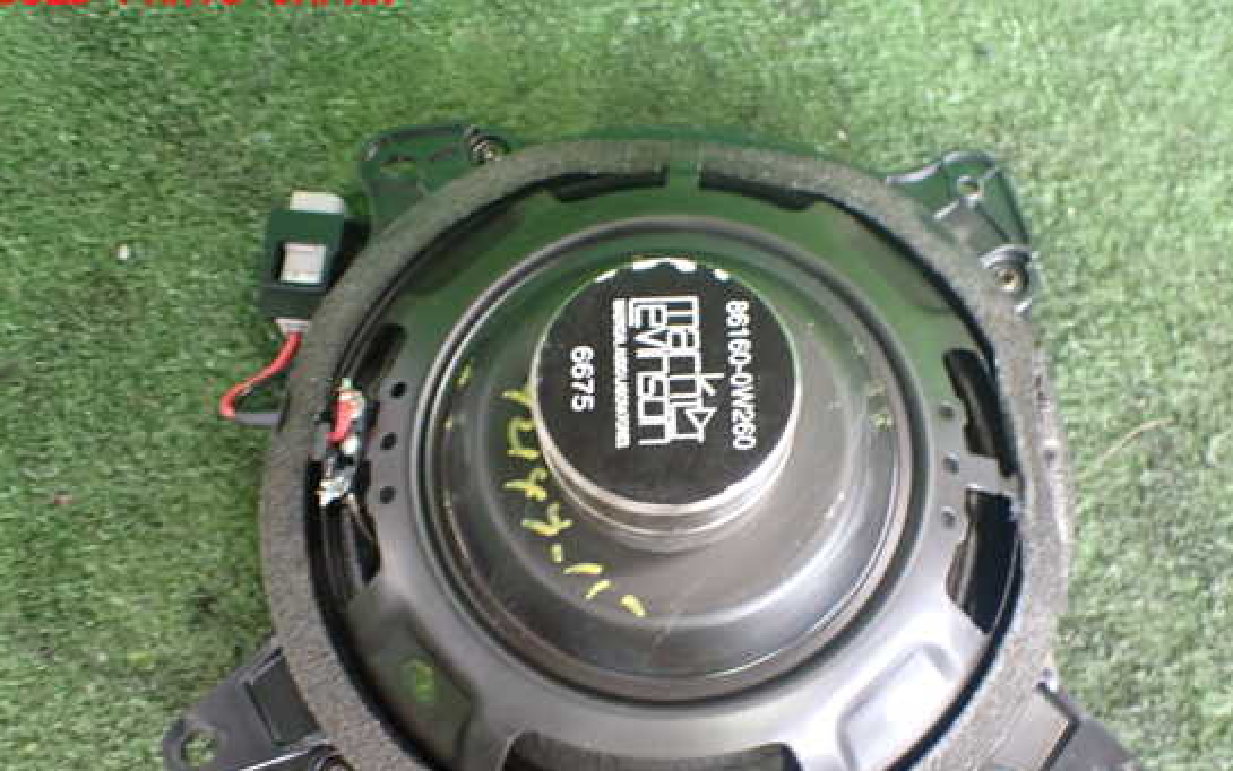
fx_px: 1176
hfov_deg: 55.3
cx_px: 661
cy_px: 470
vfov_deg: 36.1
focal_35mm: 35
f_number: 2.3
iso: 800
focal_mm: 5.4
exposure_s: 1/80
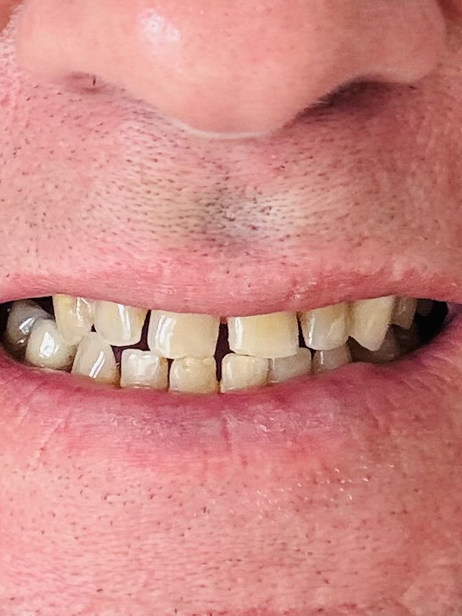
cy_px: 308
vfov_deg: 60.0
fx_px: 534
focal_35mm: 30
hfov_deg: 46.8
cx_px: 231
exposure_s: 1/60
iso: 125
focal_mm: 2.69
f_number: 1.9
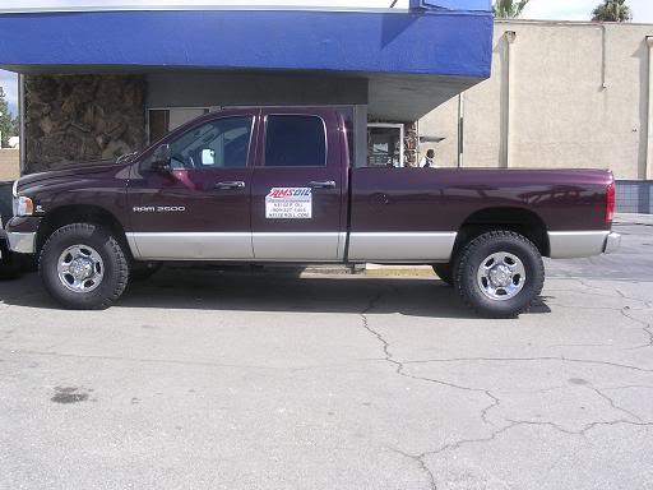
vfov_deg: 37.7
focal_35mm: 38
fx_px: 717
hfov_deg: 49.0
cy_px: 245
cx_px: 326
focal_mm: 5.8
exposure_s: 1/168
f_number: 5.6
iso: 100
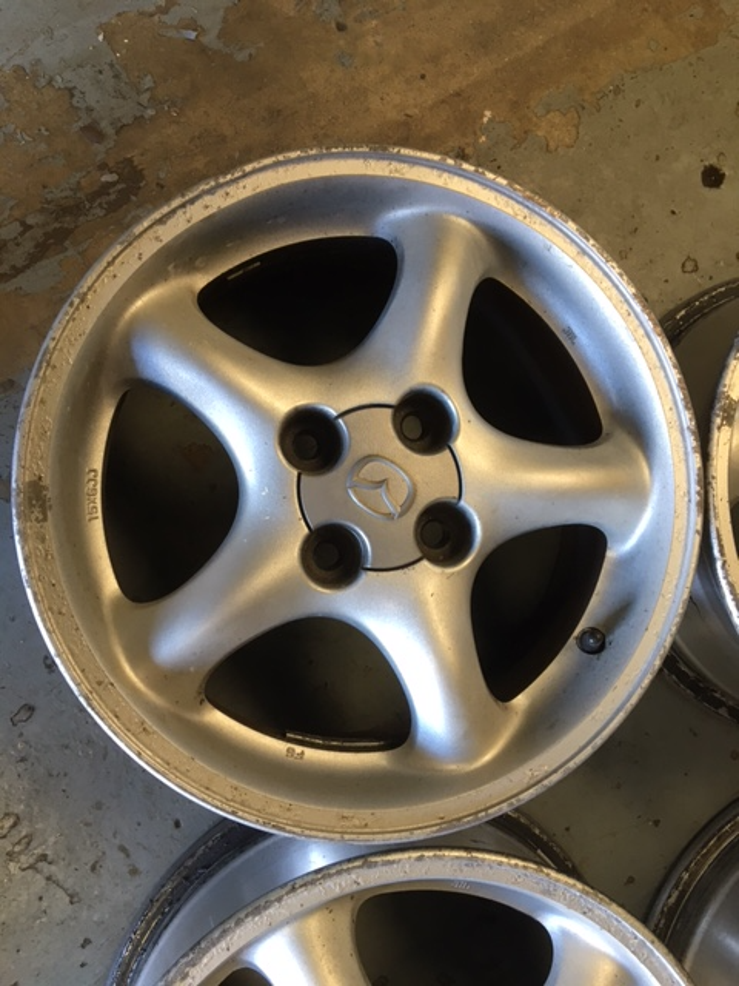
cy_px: 493
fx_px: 825
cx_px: 370
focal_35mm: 29
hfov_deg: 48.2
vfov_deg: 61.7
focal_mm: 4.15
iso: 100
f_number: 2.2
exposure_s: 1/33
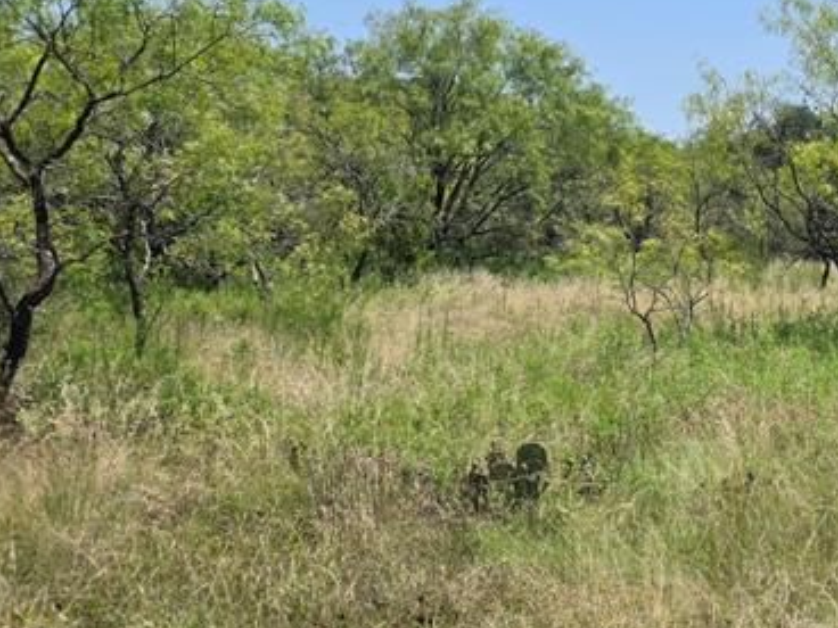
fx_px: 1549
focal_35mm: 64
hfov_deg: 29.1
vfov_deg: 22.8
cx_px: 745
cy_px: 203
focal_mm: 6.3
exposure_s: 1/6809
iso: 80
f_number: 1.7
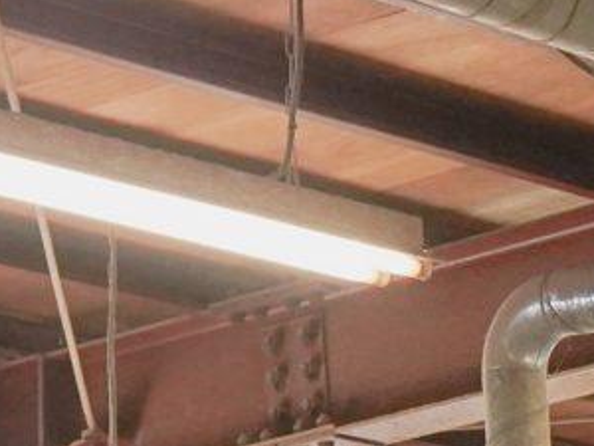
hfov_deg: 6.7
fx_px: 4925
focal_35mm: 287
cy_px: 1486
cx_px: 1196
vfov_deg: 4.9
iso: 2000
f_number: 9
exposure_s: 1/160
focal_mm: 35
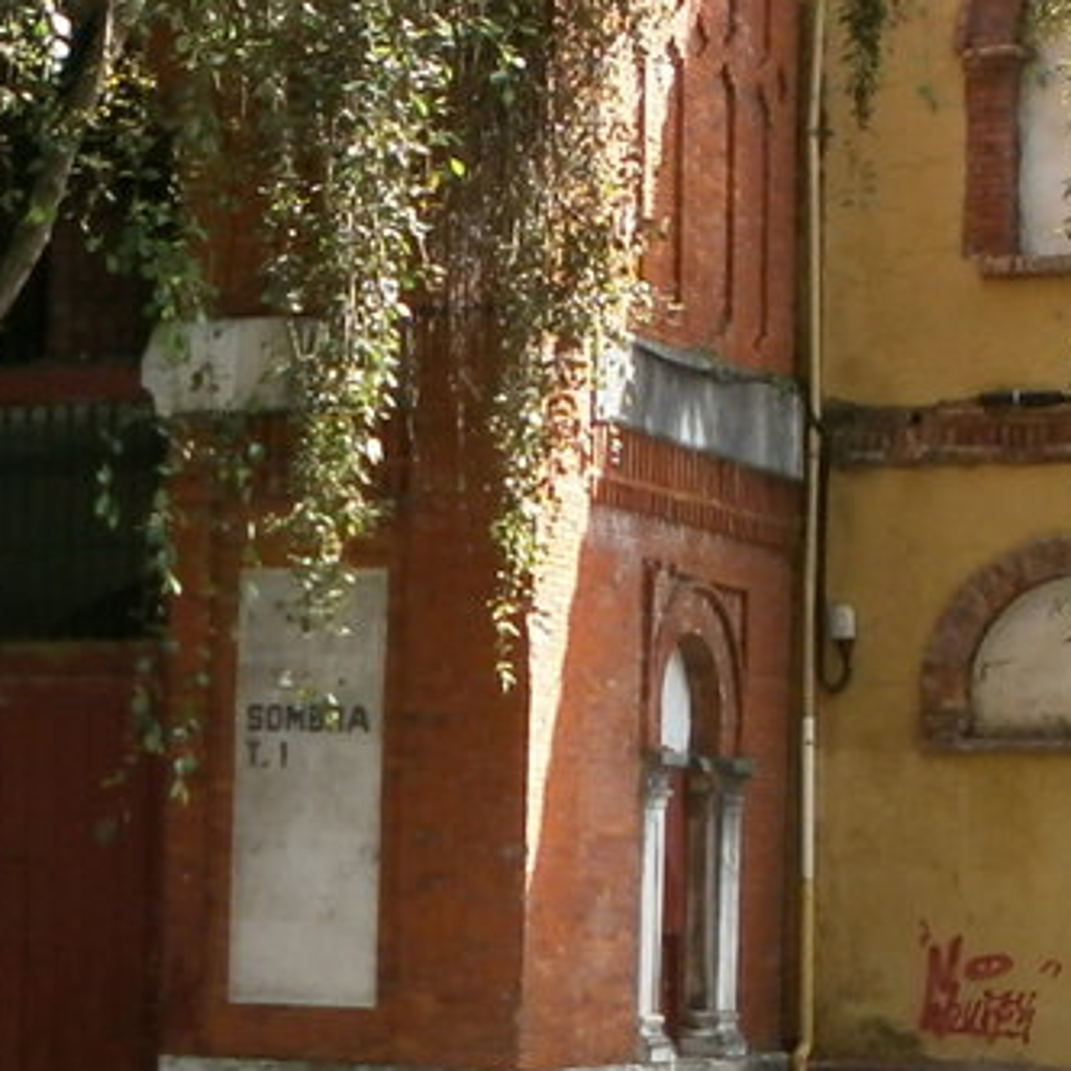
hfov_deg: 14.9
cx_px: 55
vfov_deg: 15.1
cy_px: 874
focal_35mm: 115
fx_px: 4025
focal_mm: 4.8
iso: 100
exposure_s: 1/320
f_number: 2.9
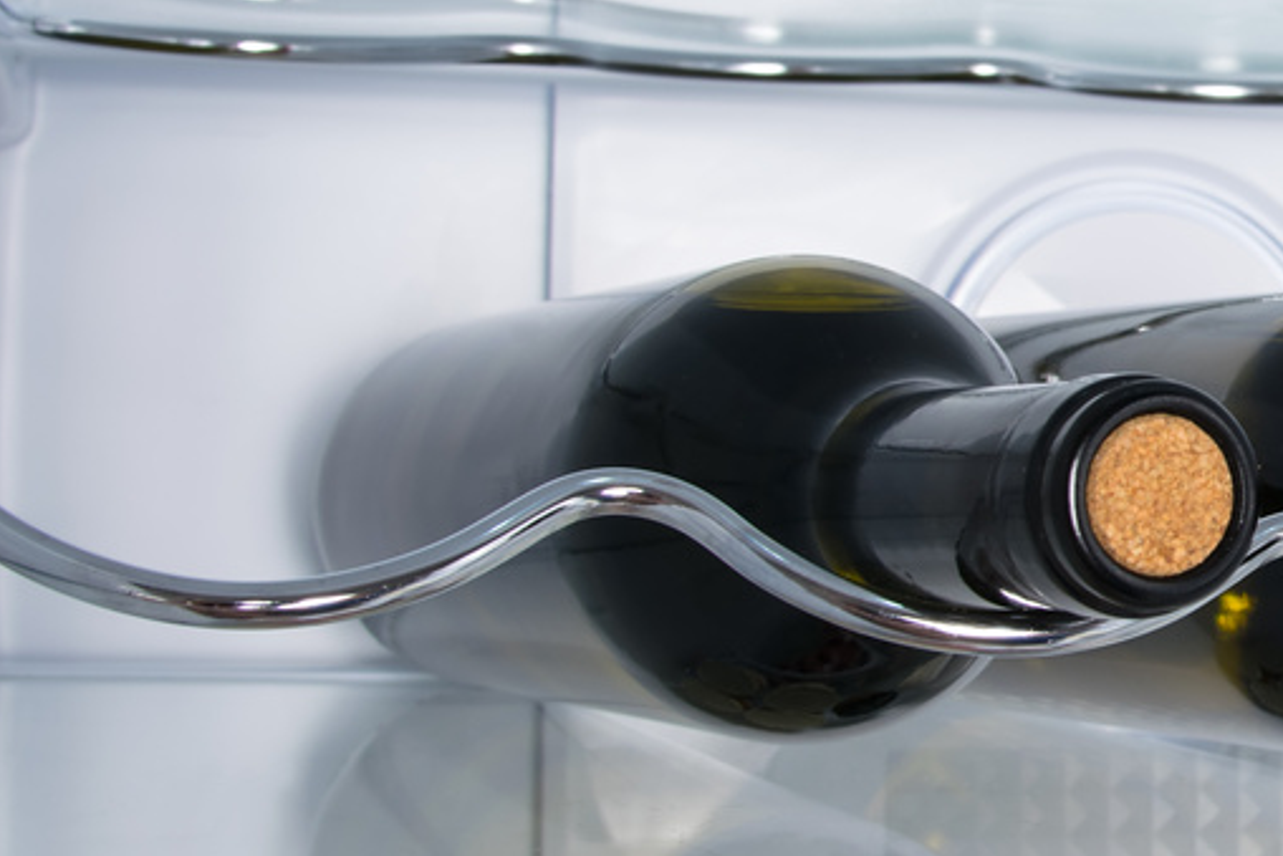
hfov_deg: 22.5
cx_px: 1429
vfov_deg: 16.1
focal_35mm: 85
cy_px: 318
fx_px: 3030
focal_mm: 24
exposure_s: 1/125
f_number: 9
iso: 100
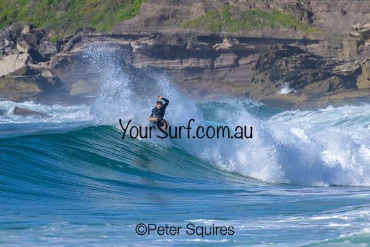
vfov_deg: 1.7
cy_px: 124
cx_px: 185
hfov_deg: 2.6
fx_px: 8224
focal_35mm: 800
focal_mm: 800
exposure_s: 1/2000
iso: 1000
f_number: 11
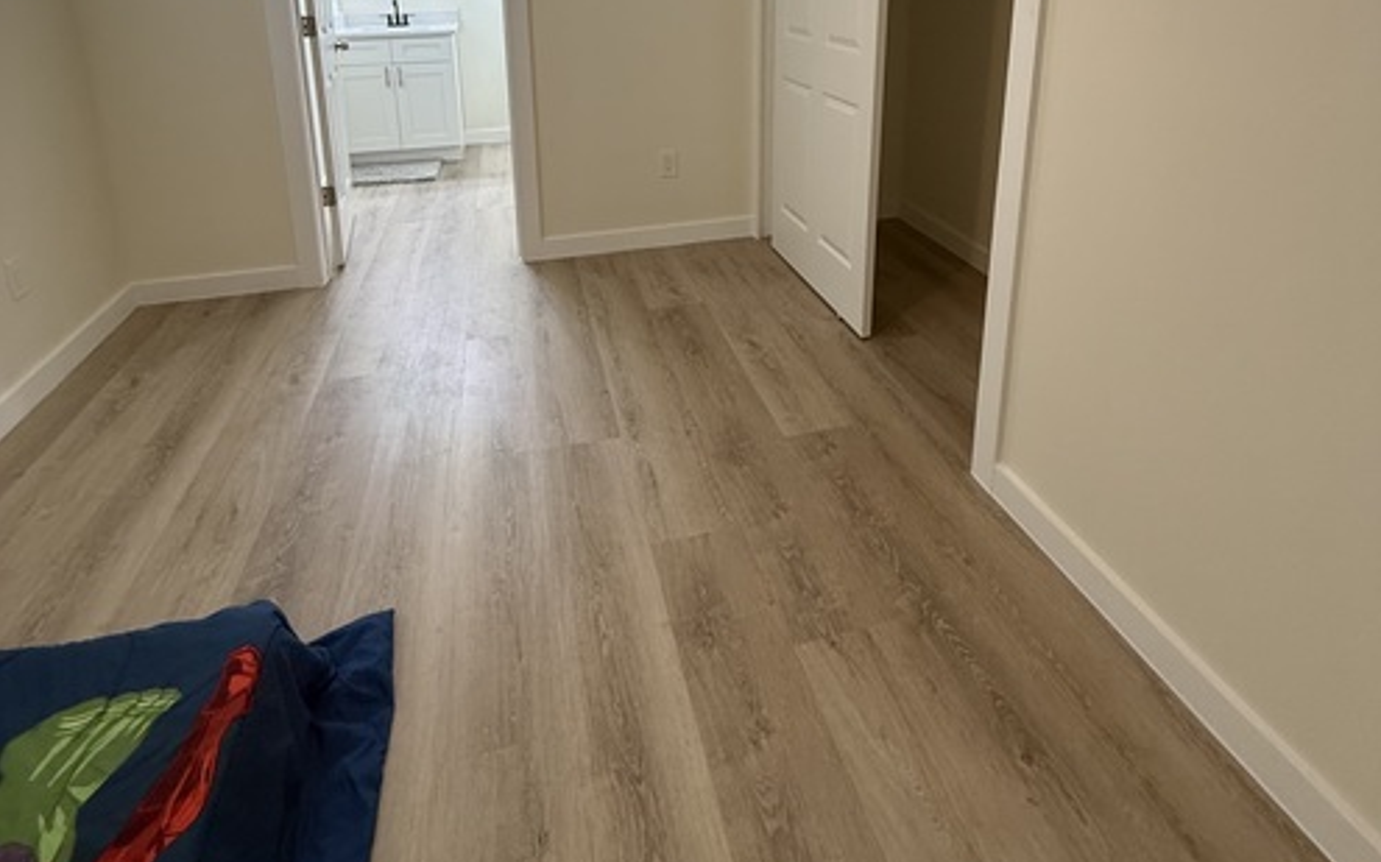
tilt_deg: -11.9
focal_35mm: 20
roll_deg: +0.5
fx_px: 752
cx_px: 695
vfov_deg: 54.3
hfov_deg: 85.1
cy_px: 138
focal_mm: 2.22
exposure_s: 1/60
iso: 250
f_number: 2.2
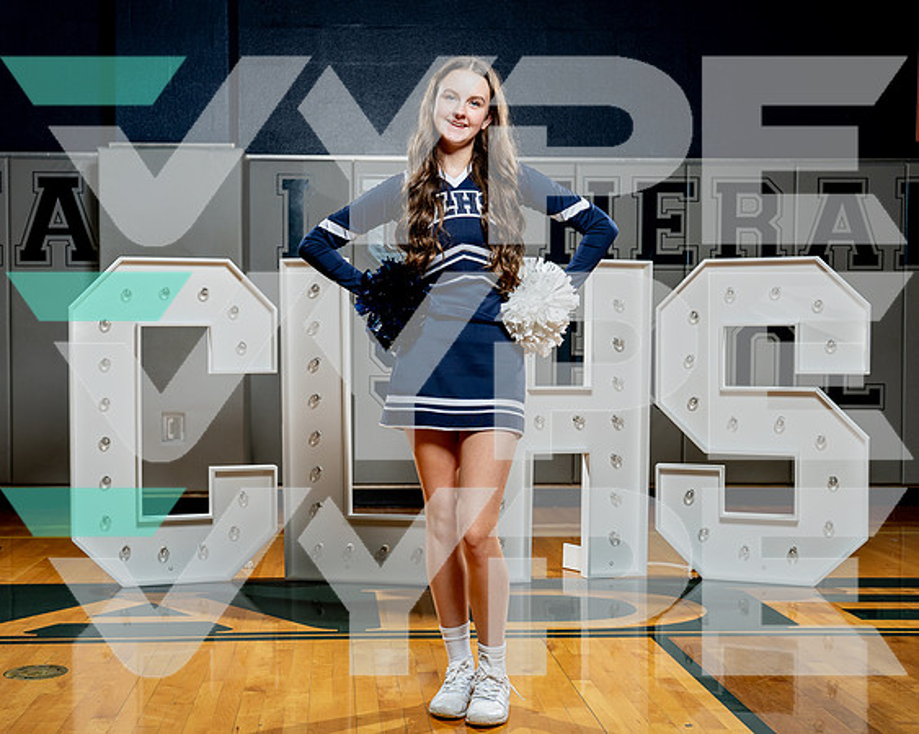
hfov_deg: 39.4
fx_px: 1280
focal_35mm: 47
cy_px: 380
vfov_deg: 32.0
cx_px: 386
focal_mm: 39
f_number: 5.6
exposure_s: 1/250
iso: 250
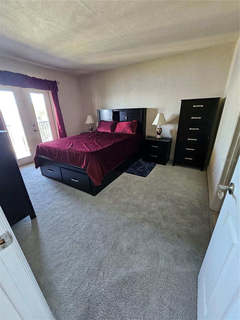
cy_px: 160
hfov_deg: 89.9
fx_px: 120
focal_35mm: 13
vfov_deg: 106.2
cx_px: 120
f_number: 2.2
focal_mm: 1.7
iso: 320
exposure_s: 1/30
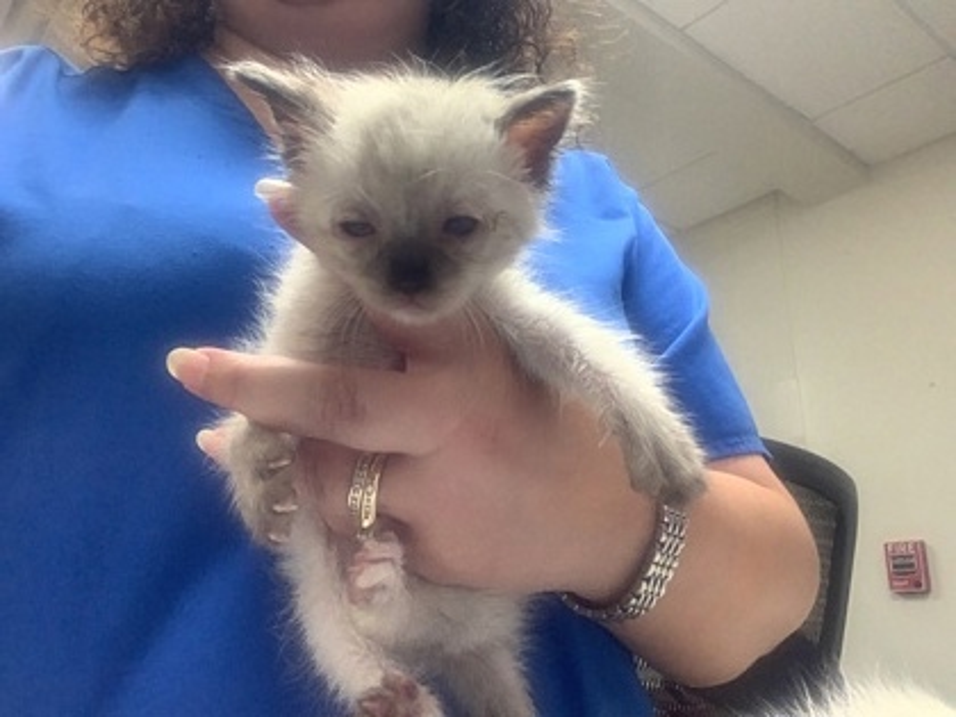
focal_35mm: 31
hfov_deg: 58.4
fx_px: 856
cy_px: 358
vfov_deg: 45.4
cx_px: 478
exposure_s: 1/60
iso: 200
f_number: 2.4
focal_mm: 2.15
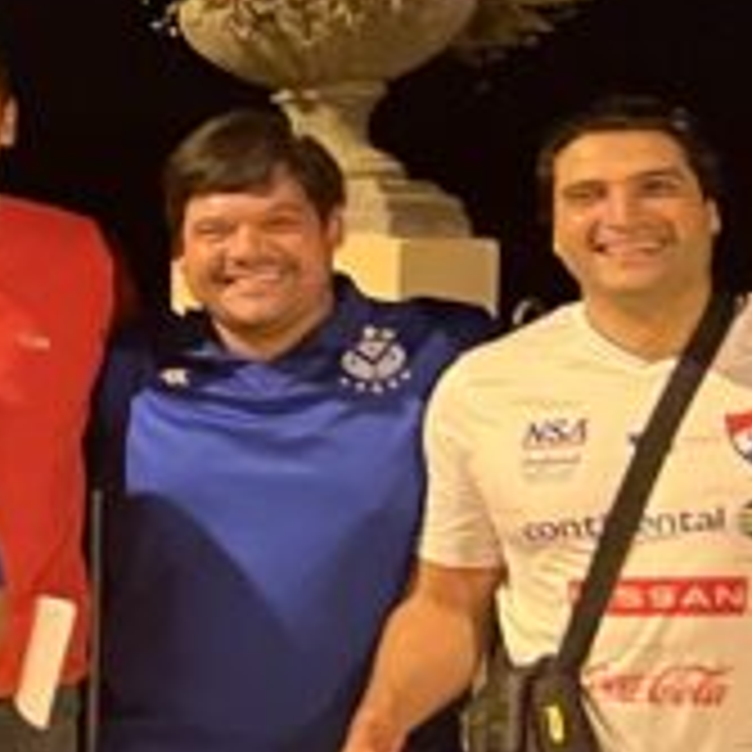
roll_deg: +1.5
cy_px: 509
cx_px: -1319
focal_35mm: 141
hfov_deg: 10.0
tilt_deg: -7.5
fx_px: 3465
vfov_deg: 12.4
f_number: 1.5
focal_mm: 5.7
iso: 500
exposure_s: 1/33
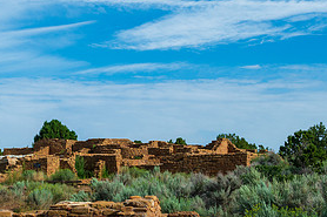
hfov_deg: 21.5
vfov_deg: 14.5
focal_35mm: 94
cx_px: 80
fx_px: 853
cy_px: 120
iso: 160
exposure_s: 1/250
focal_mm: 45
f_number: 14
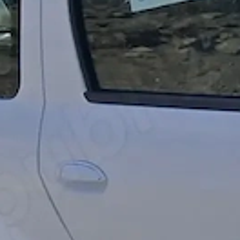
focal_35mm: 174
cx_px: 804
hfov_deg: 8.1
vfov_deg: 10.0
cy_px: 118
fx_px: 1365
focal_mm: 3.98
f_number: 1.8
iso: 20
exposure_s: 1/646
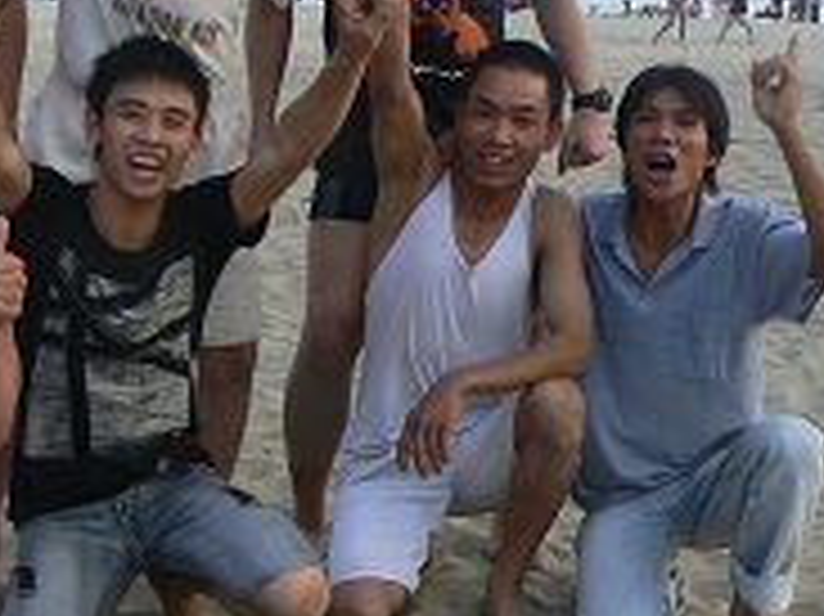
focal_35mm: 83
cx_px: 277
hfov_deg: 23.5
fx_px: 1974
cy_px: 191
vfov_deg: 17.7
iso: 80
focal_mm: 6
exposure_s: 1/80
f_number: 4
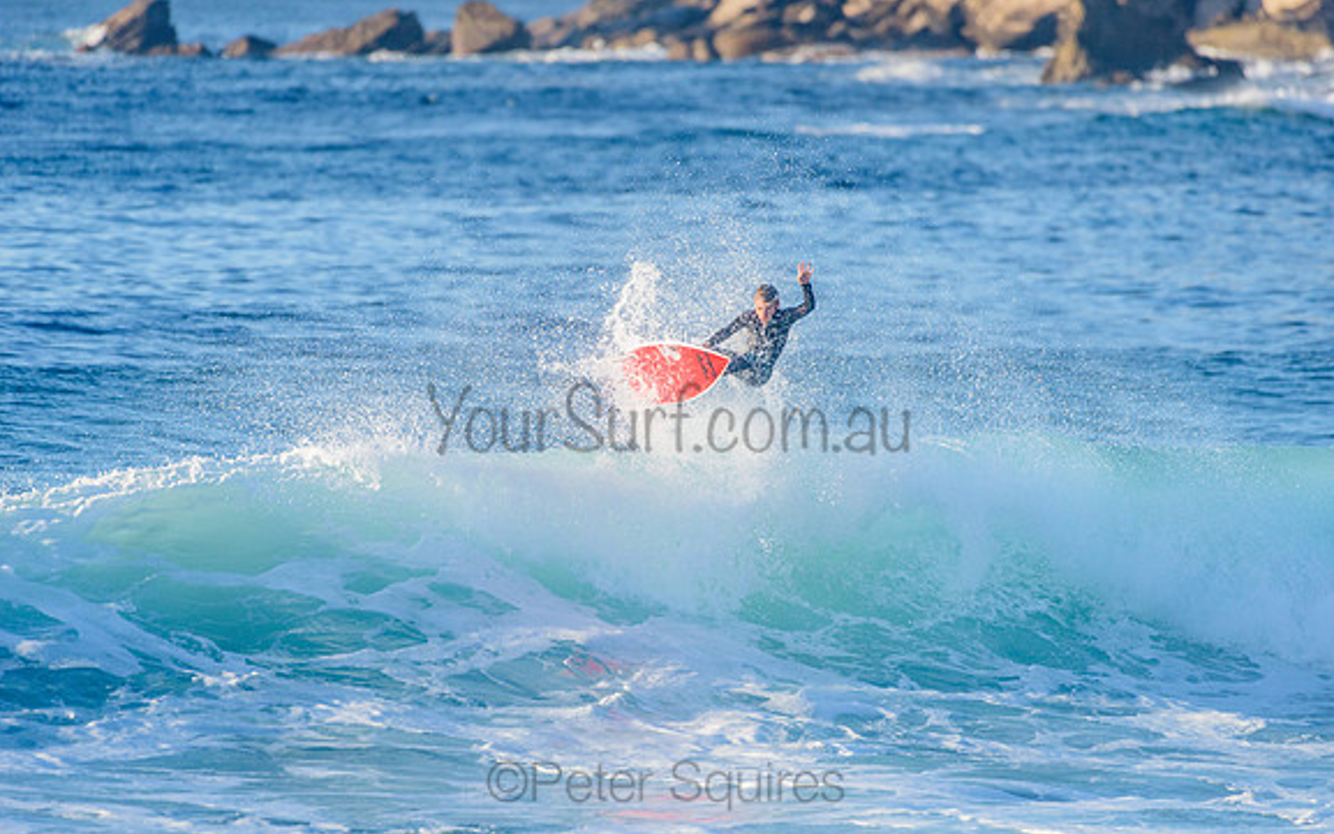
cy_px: 399
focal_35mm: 512
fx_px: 18620
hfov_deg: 4.1
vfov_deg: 2.6
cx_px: 666
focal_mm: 500
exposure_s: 1/2000
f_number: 5.6
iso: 450
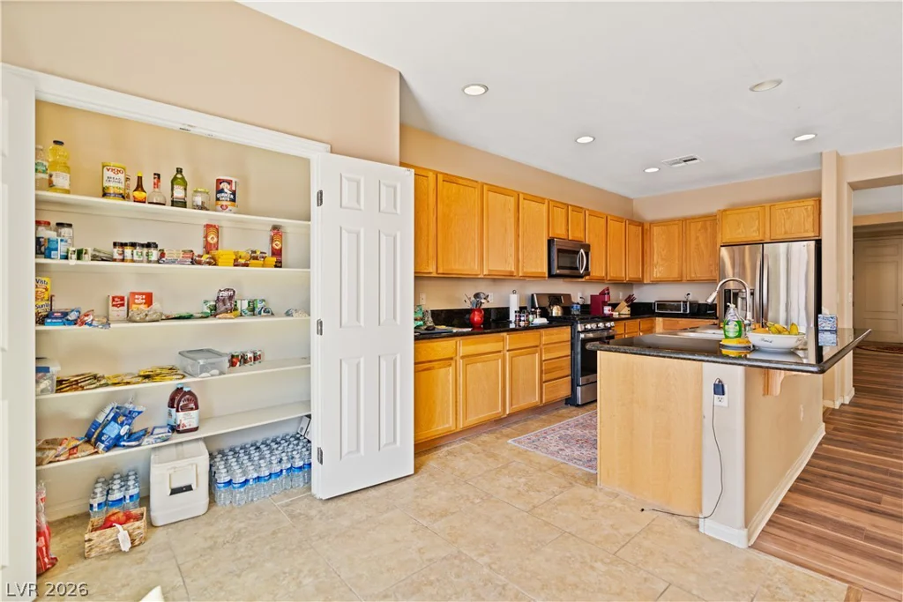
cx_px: 452
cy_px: 301
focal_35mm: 16
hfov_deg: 96.7
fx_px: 401
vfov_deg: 73.8
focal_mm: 16
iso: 400
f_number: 2.8
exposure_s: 1/125
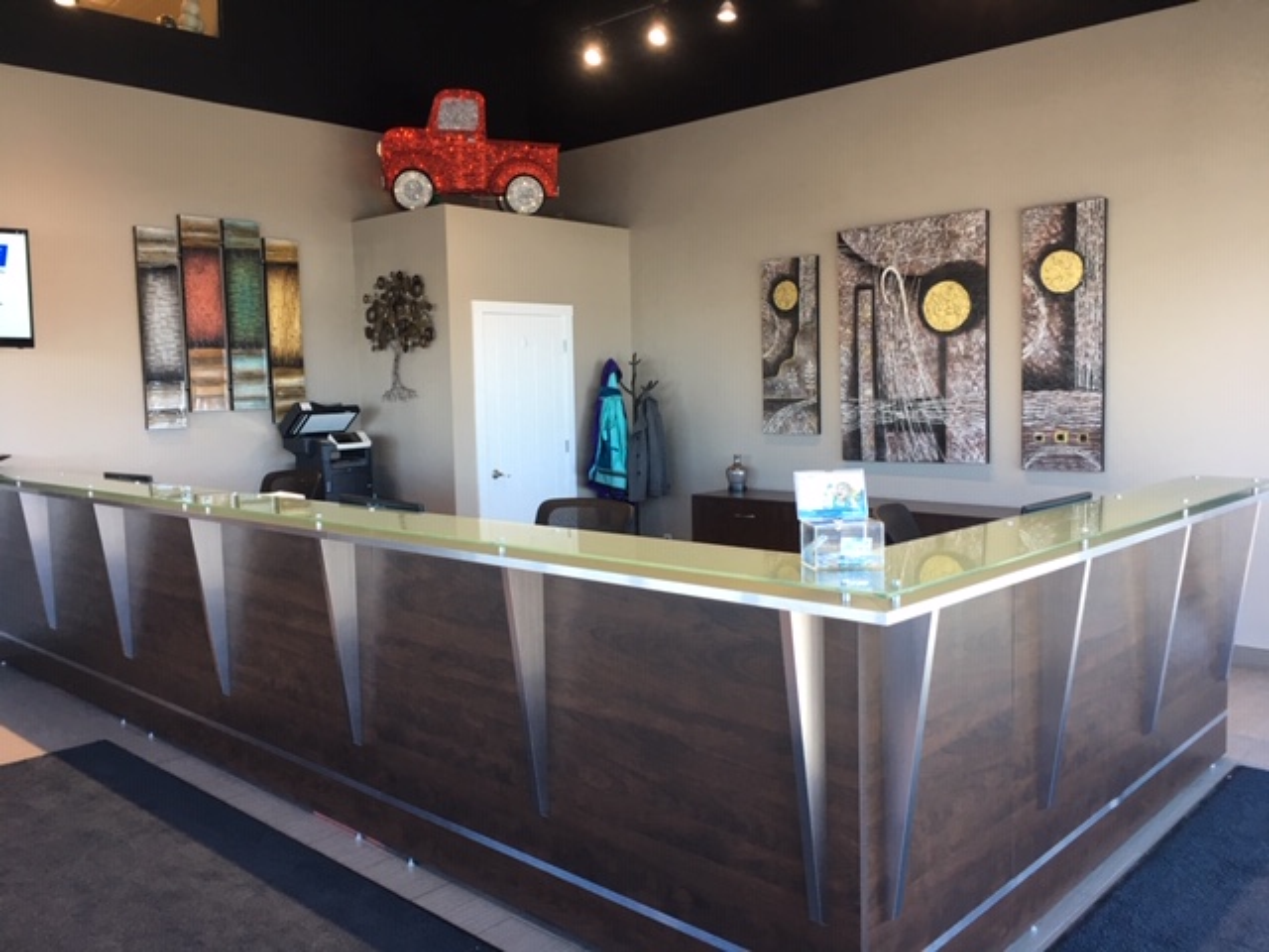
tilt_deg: -3.8
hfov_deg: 61.7
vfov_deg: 48.2
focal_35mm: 29
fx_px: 1063
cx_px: 634
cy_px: 476
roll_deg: +0.5
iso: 25
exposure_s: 1/15
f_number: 2.2
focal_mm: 4.15
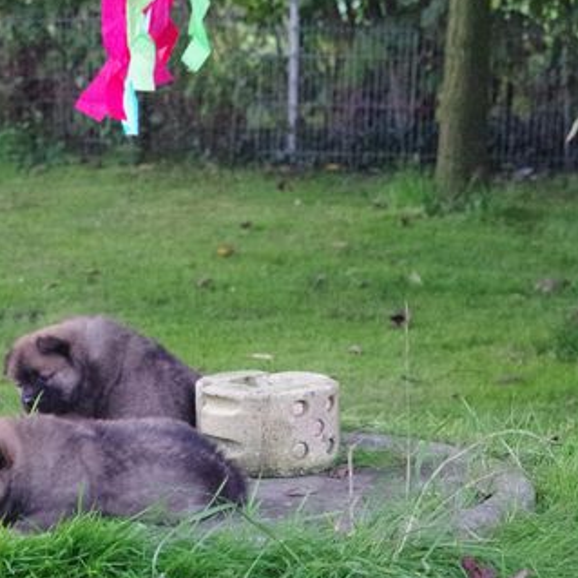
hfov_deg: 9.7
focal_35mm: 179
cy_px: 293
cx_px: 65
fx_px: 3381
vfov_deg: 9.8
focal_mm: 75
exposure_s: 1/125
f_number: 5.6
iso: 12800
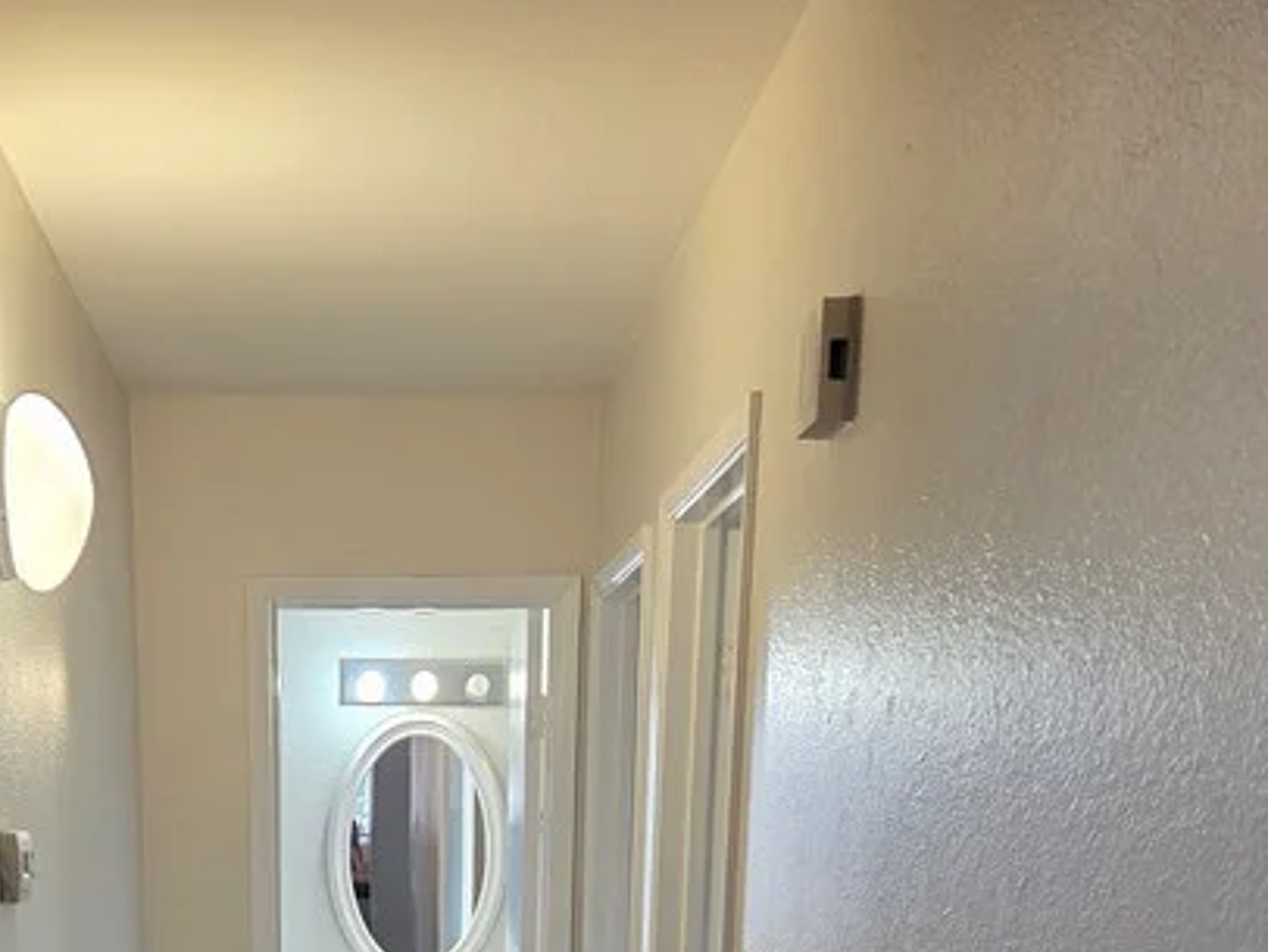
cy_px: 1383
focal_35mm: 58
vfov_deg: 21.6
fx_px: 2126
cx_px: 390
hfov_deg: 32.8
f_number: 1.8
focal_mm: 5.4
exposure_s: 1/120
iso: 250
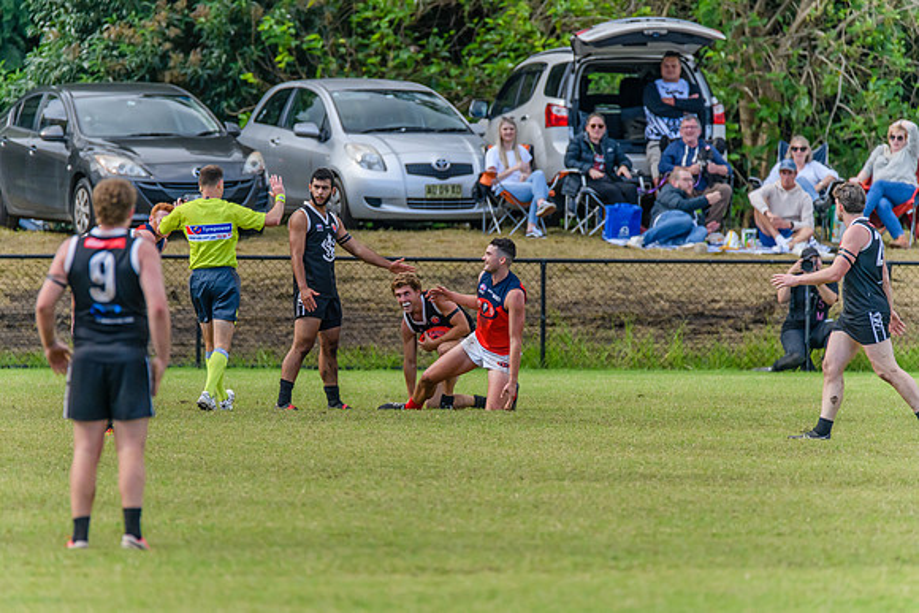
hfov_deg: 3.2
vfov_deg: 2.1
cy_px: 318
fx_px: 16495
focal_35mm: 646
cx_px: 430
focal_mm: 600
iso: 1800
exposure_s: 1/2000
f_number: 6.3
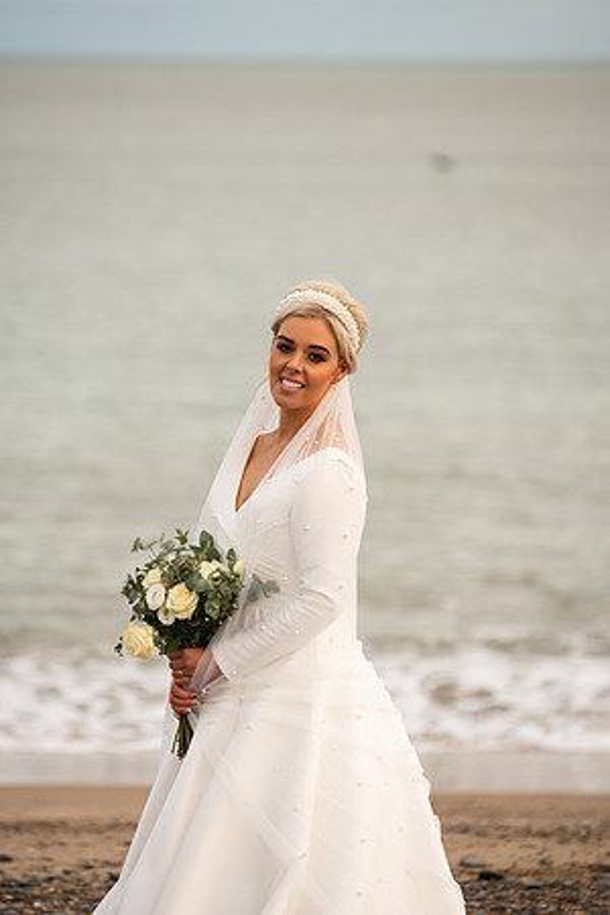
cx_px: 305
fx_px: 4702
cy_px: 458
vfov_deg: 11.1
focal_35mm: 185
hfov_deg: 7.4
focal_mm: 185
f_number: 3.5
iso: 100
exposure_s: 1/200
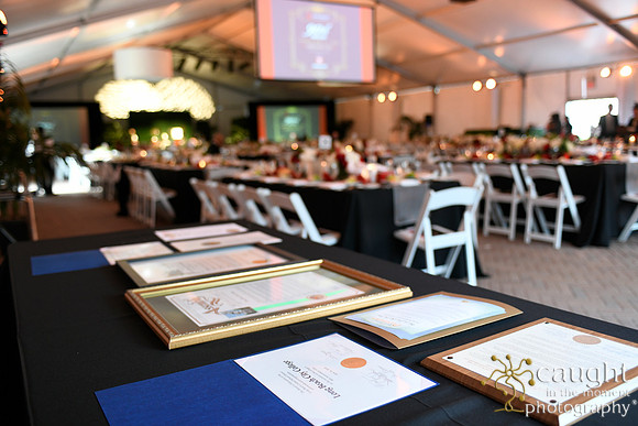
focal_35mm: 32
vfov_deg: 41.1
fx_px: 567
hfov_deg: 58.7
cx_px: 319
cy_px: 213
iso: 1600
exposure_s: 1/100
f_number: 2.8
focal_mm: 32
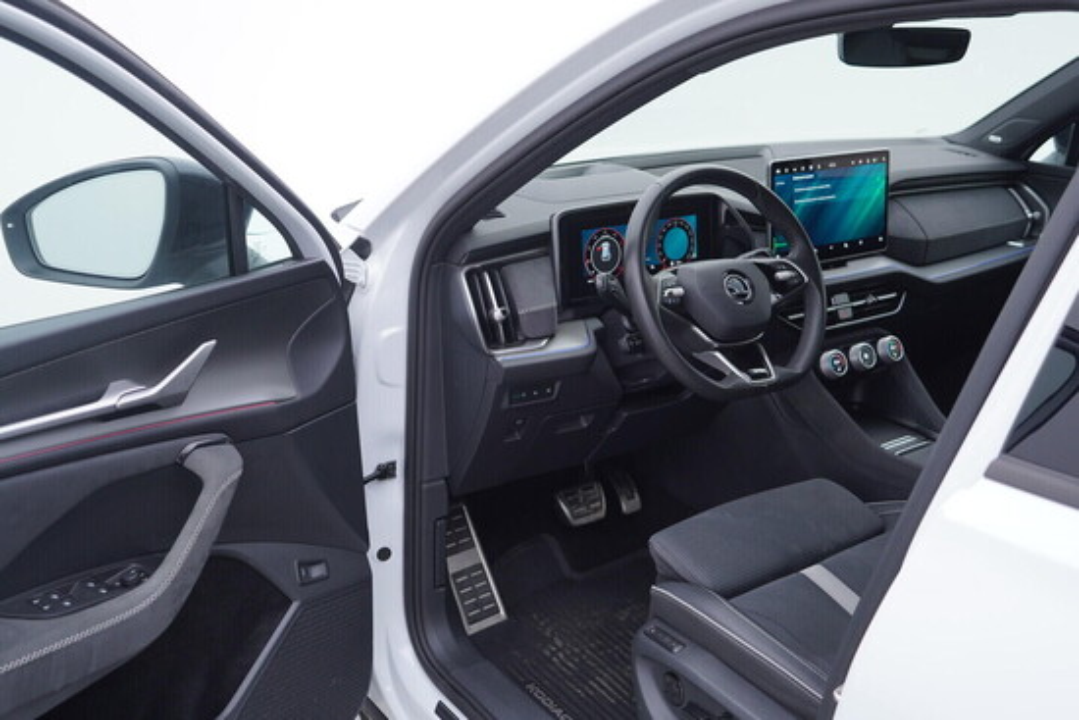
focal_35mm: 36
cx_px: 540
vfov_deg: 36.9
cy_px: 360
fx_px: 1079
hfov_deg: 53.1
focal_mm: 24
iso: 125
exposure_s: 1/50
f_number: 3.2
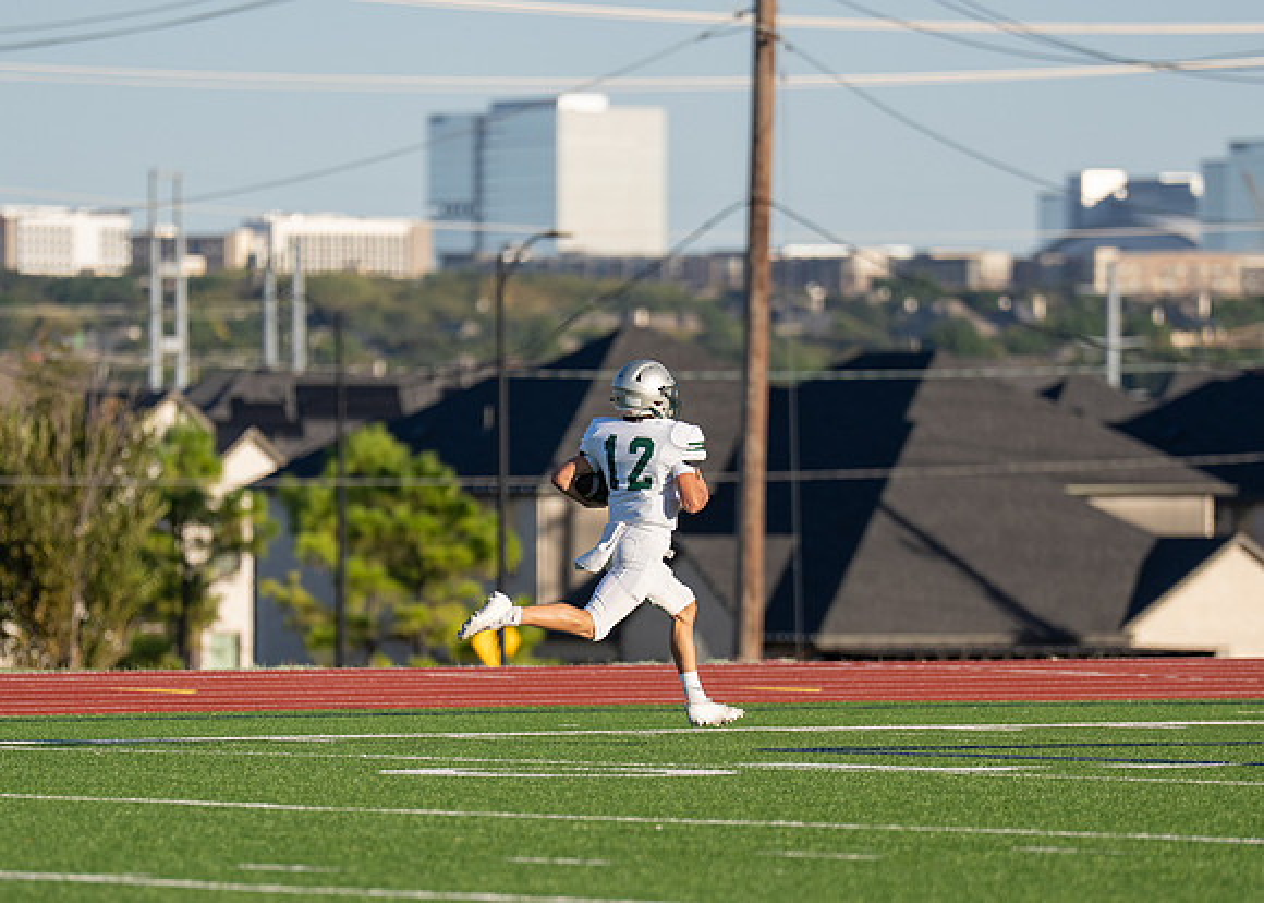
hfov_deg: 5.6
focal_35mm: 358
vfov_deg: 4.0
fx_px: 12837
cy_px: 589
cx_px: 665
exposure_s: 1/3200
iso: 160
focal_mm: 200
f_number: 2.8
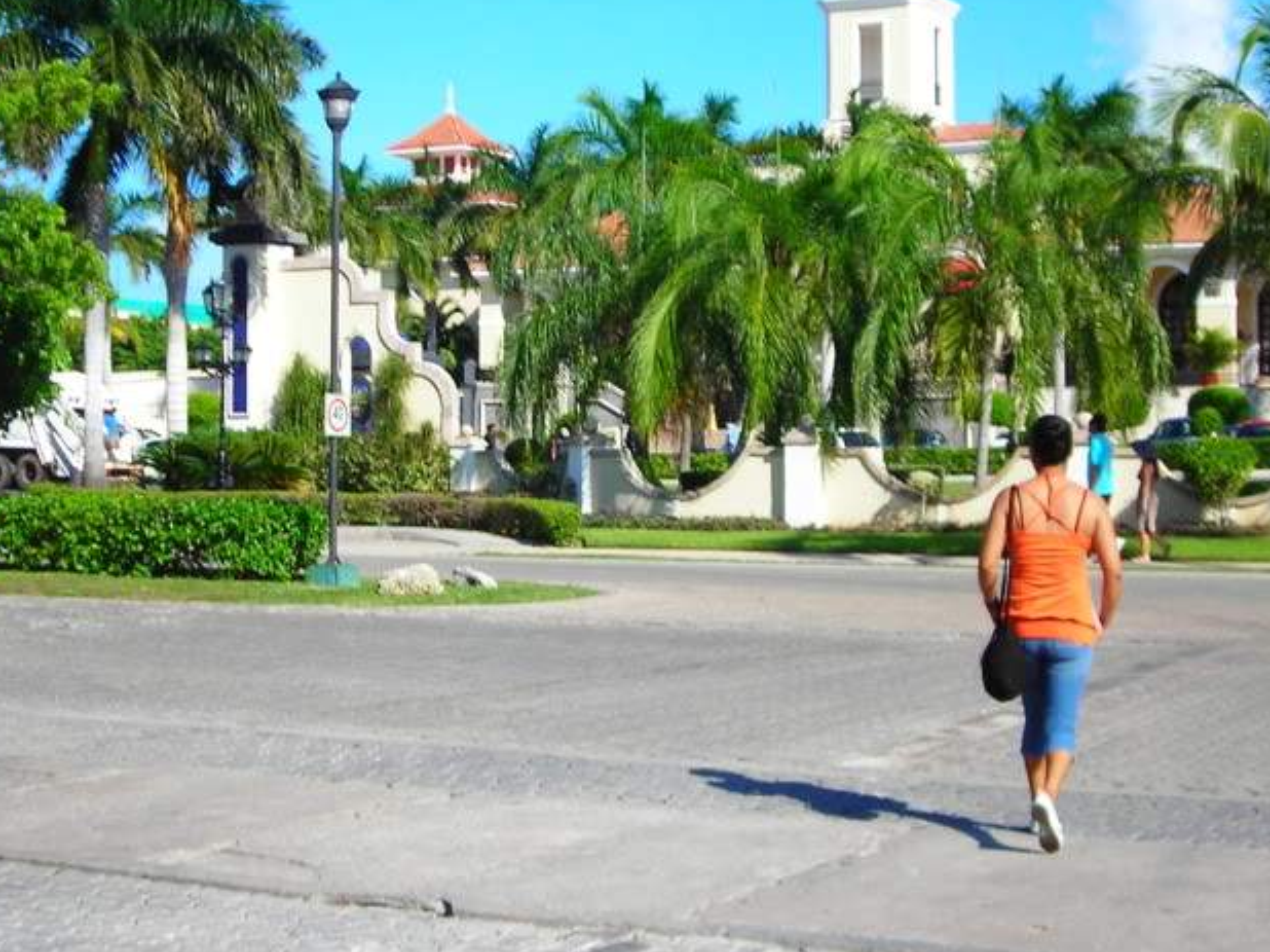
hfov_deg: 30.7
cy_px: 366
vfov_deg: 23.2
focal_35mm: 63
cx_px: 598
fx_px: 2310
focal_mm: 6.3
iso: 50
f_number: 6.4
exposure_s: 1/150
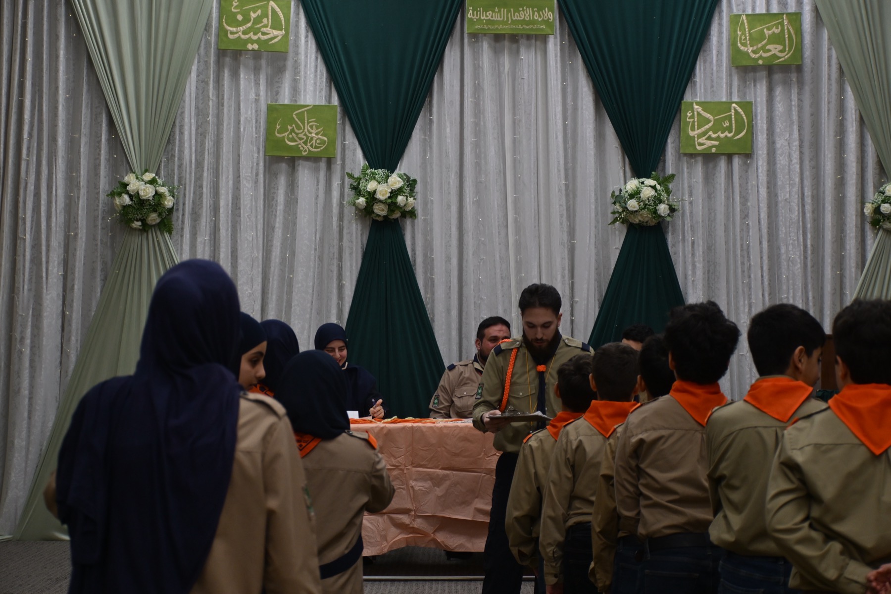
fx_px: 1856
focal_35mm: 75
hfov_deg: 27.0
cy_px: 297
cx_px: 446
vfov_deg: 18.2
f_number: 4.8
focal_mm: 50
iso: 720
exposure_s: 1/80
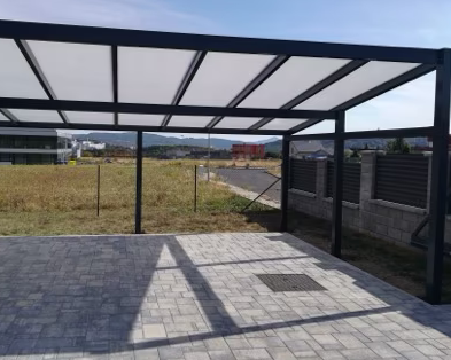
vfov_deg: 47.0
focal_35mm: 31
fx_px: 414
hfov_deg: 57.0
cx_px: 194
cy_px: 167
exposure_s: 1/957
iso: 50
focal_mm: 3.83
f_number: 2.2
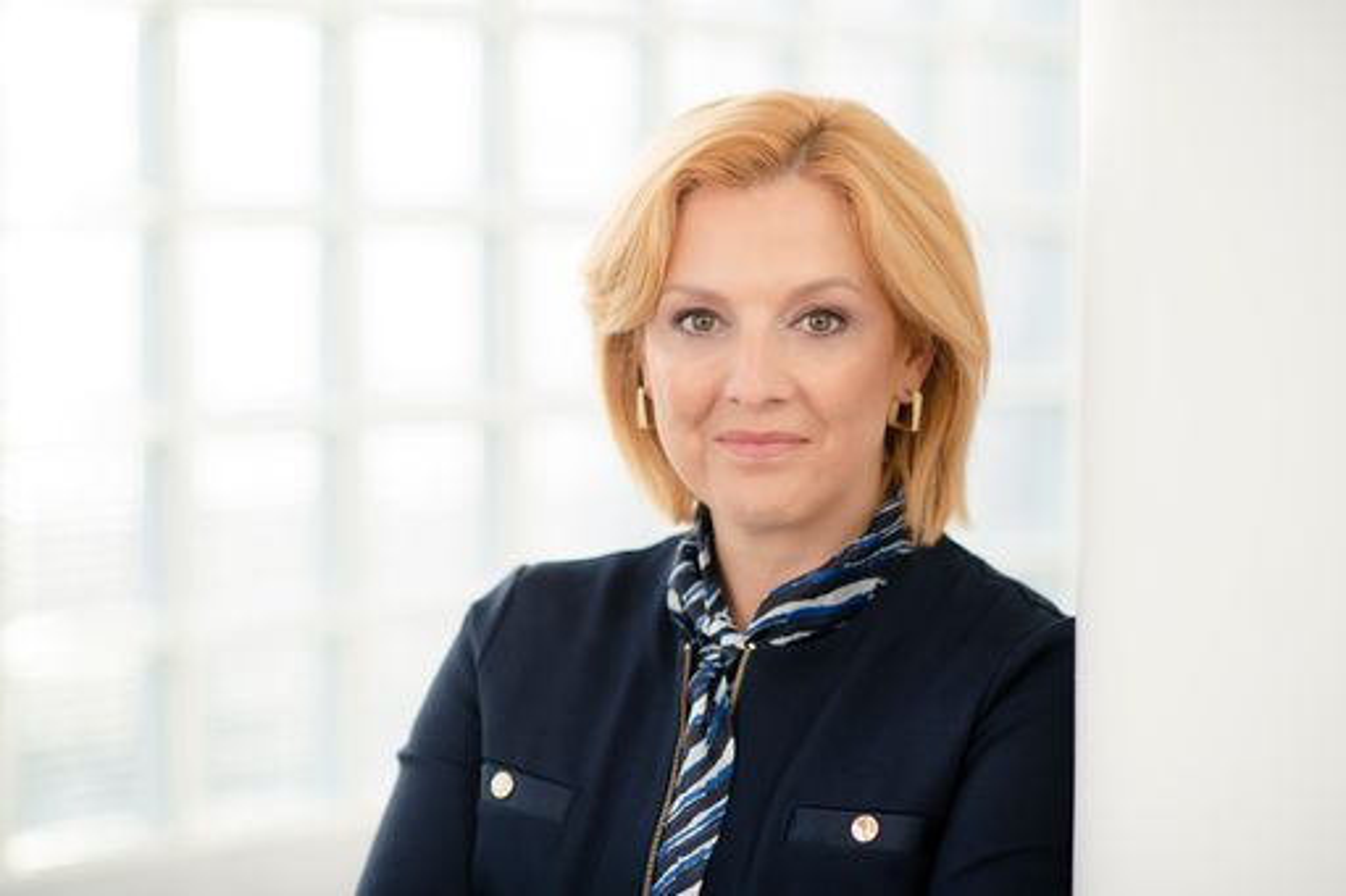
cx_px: 673
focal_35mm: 85
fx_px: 3177
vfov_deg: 16.1
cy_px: 448
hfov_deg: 23.9
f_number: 2.2
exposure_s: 1/160
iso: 100
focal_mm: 85
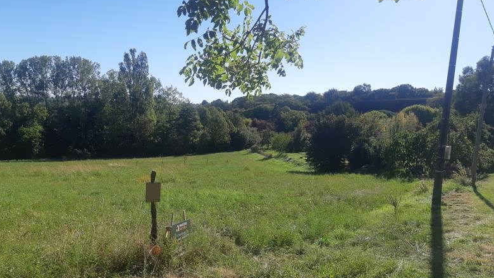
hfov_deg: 66.1
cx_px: 243
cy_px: 141
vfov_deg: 40.2
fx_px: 380
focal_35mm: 29
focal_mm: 3.93
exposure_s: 1/1695
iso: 40
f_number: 1.7
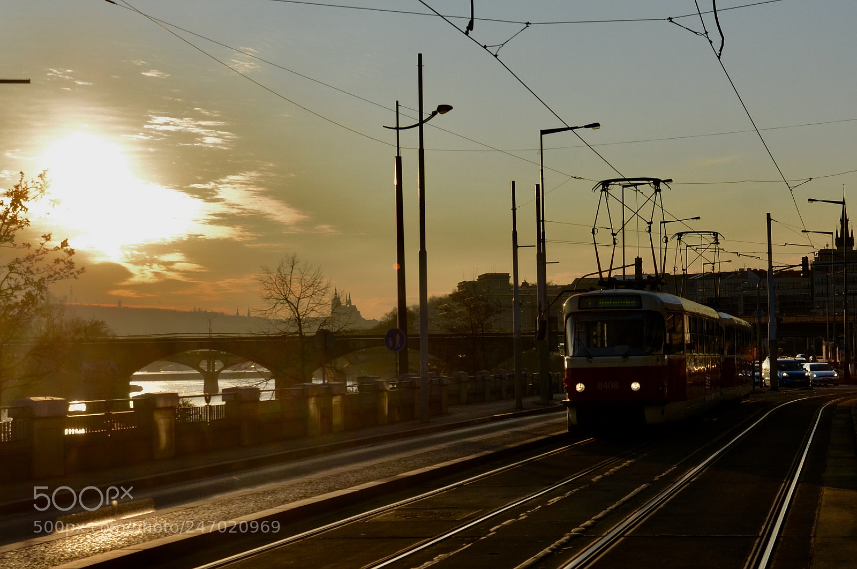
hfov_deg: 53.2
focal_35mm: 36
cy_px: 284
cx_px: 428
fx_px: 856
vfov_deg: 36.8
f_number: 7.1
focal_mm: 24
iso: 100
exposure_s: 1/640
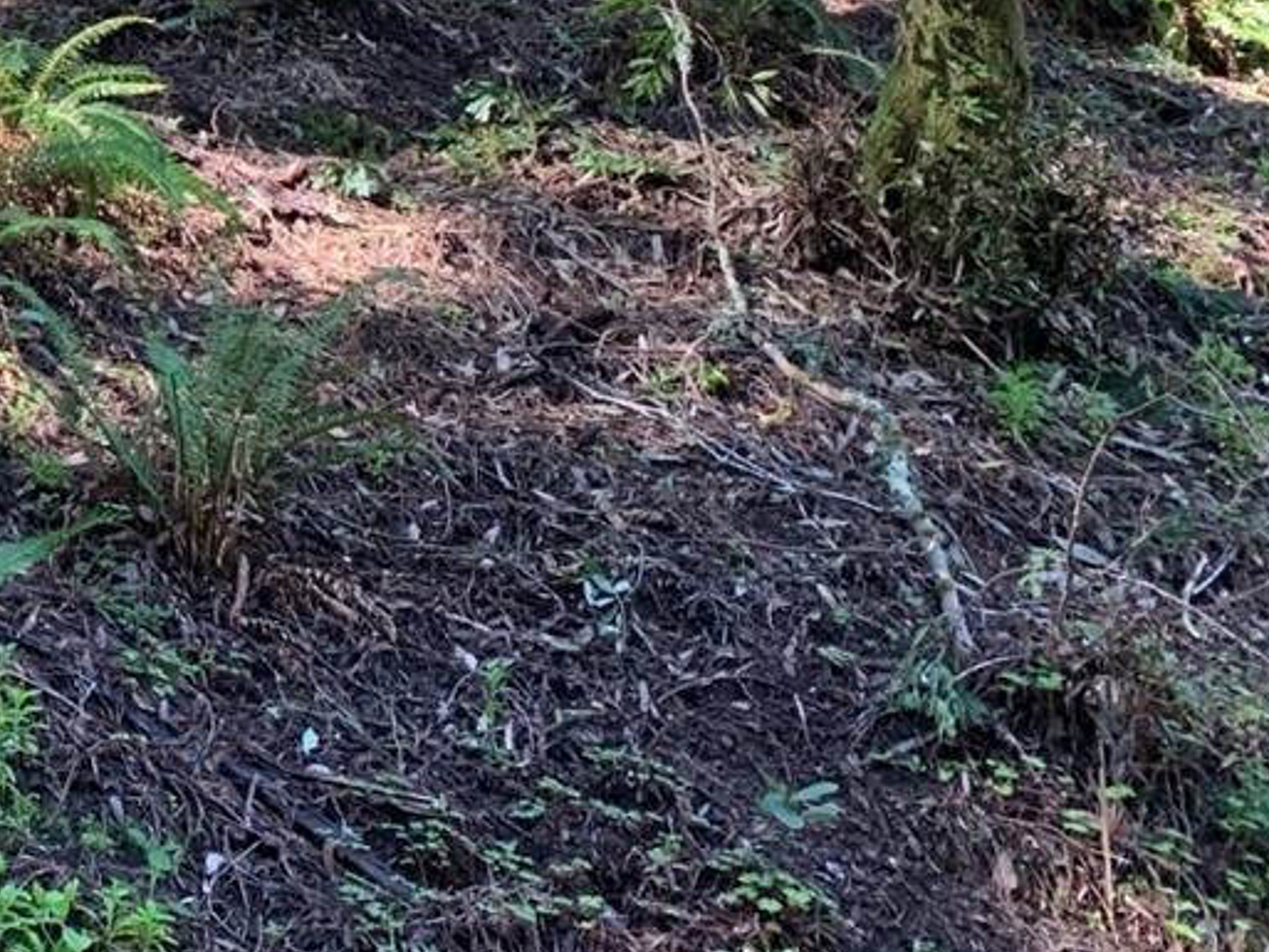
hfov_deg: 23.0
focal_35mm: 76
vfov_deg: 18.6
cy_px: -96
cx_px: -344
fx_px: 2787
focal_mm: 4.25
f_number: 1.8
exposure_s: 1/82
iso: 100
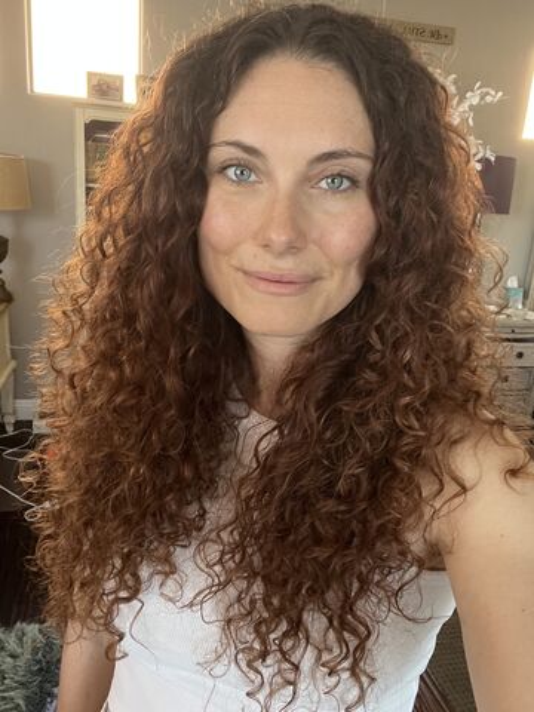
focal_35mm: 30
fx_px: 617
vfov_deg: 60.0
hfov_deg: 46.8
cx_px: 267
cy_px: 356
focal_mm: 2.71
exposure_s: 1/60
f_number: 2.2
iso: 200
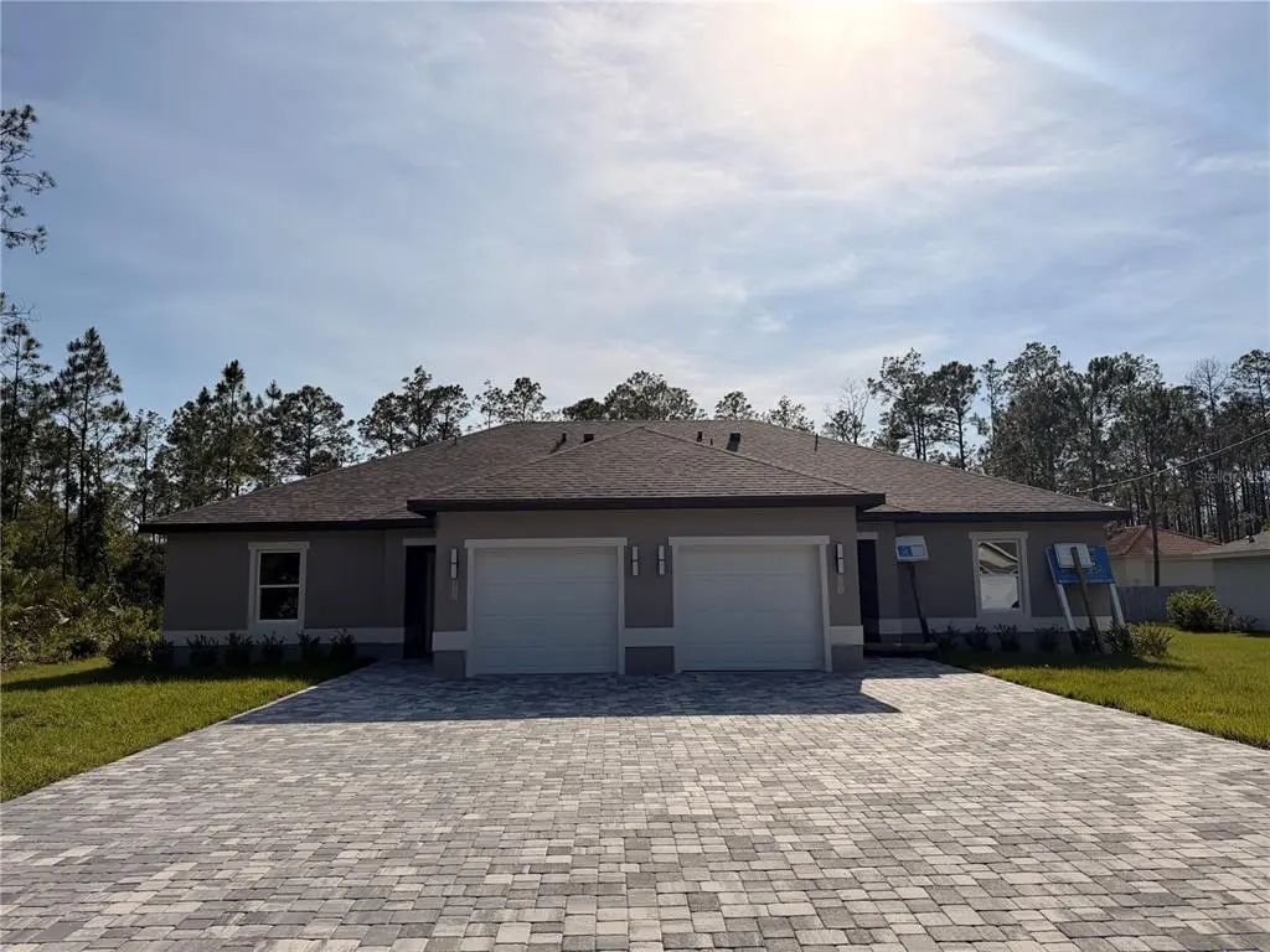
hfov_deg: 71.6
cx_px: 635
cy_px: 476
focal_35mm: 24
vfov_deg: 56.8
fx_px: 881
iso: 100
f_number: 1.78
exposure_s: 1/14286
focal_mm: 6.76
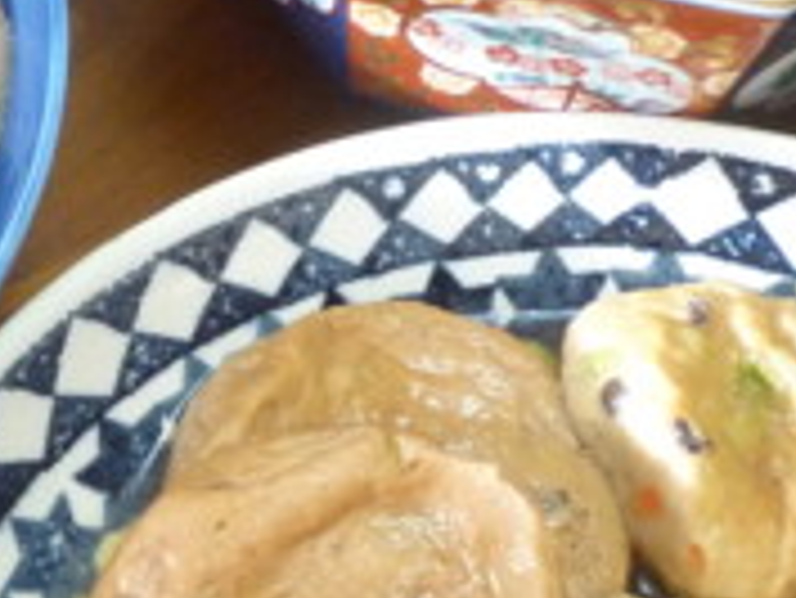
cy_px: 274
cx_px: 184
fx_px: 2600
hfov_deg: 17.3
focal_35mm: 113
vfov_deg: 13.1
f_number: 2.8
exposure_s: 1/30
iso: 200
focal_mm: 4.4
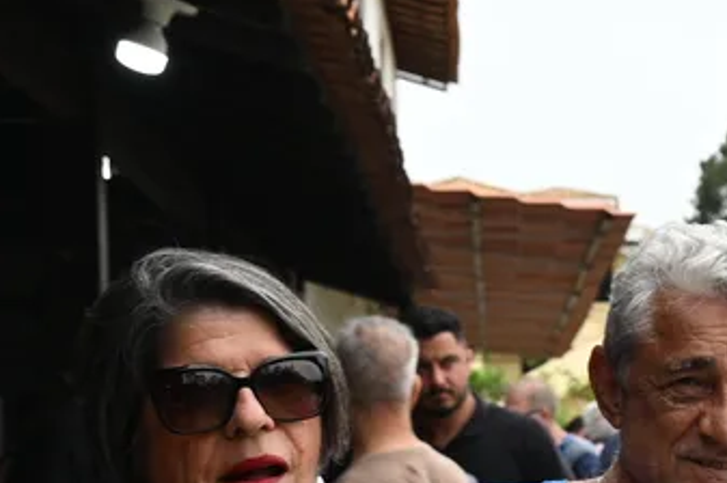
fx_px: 2804
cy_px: 539
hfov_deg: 14.1
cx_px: 975
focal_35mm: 139
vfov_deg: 9.7
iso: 100
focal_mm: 26
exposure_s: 1/125
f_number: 5.6
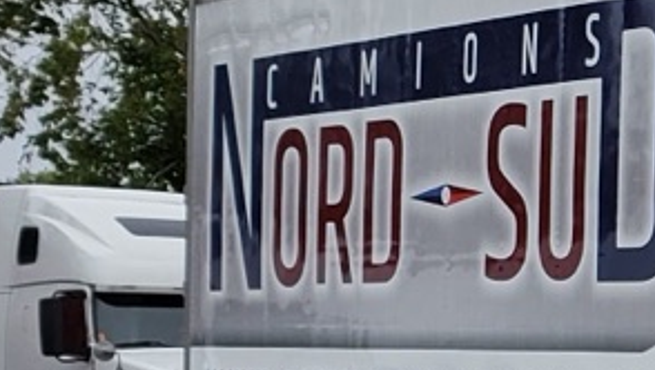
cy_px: 544
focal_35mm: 154
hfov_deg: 11.8
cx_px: 1488
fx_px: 2677
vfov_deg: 7.8
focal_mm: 4.3
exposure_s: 1/107
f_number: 2.4
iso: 50
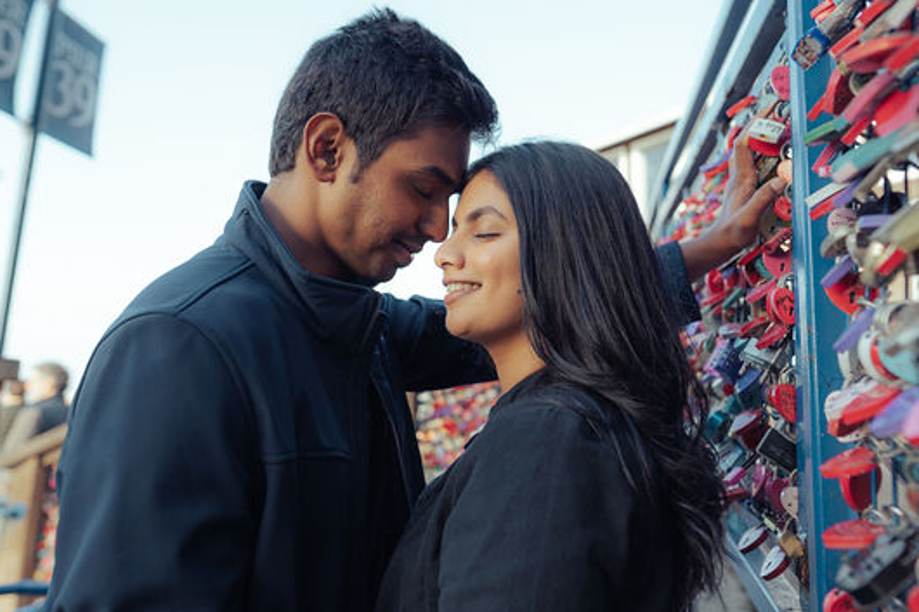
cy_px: 266
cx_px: 475
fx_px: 740
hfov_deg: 63.7
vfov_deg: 44.8
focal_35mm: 29
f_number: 2.5
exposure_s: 1/640
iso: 160
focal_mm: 24
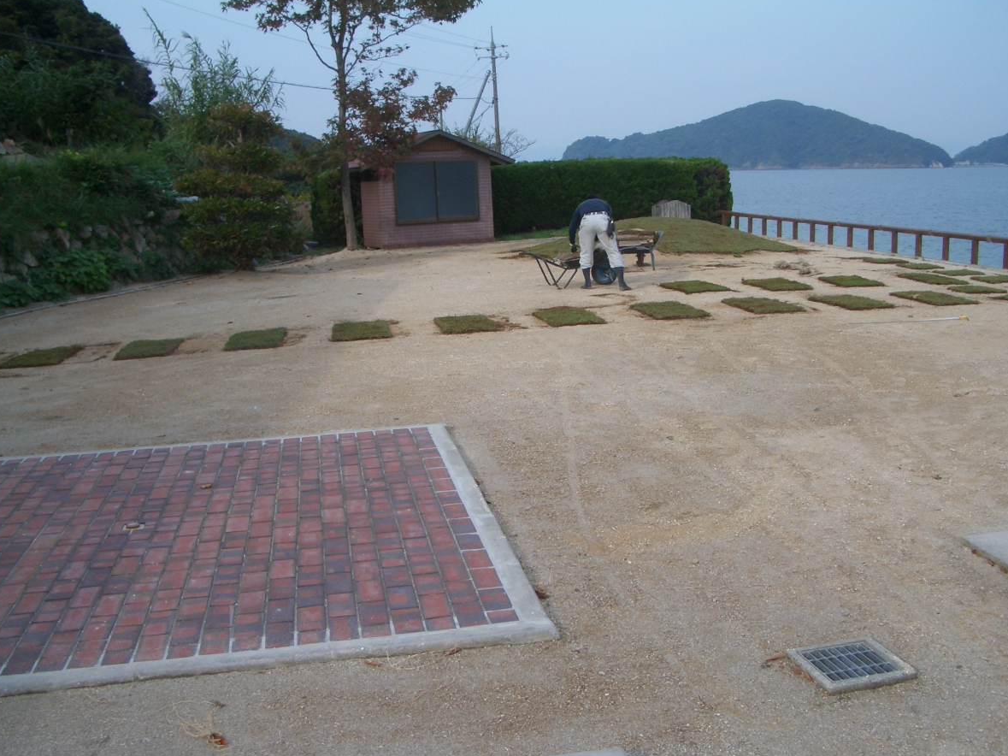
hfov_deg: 49.0
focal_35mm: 38
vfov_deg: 37.7
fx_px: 1106
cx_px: 508
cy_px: 375
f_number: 4.3
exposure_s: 1/400
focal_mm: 5.8
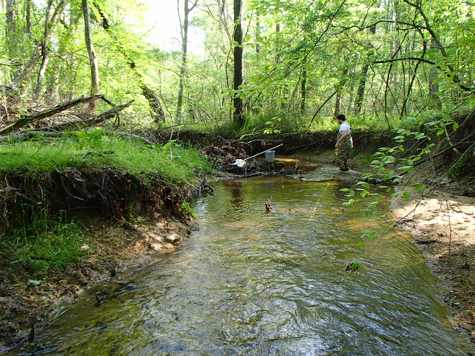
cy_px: 178
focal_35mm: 28
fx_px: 384
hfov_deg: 63.4
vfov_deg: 49.7
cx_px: 238
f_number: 3.9
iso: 160
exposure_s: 1/60
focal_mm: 5
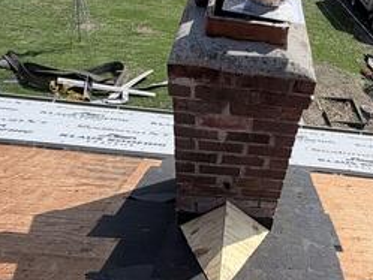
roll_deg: -10.7
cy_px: 198
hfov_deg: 50.1
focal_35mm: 36
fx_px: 388
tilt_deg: -44.0
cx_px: 258
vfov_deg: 39.0
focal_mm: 2.22
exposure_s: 1/770
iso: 20
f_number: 2.2
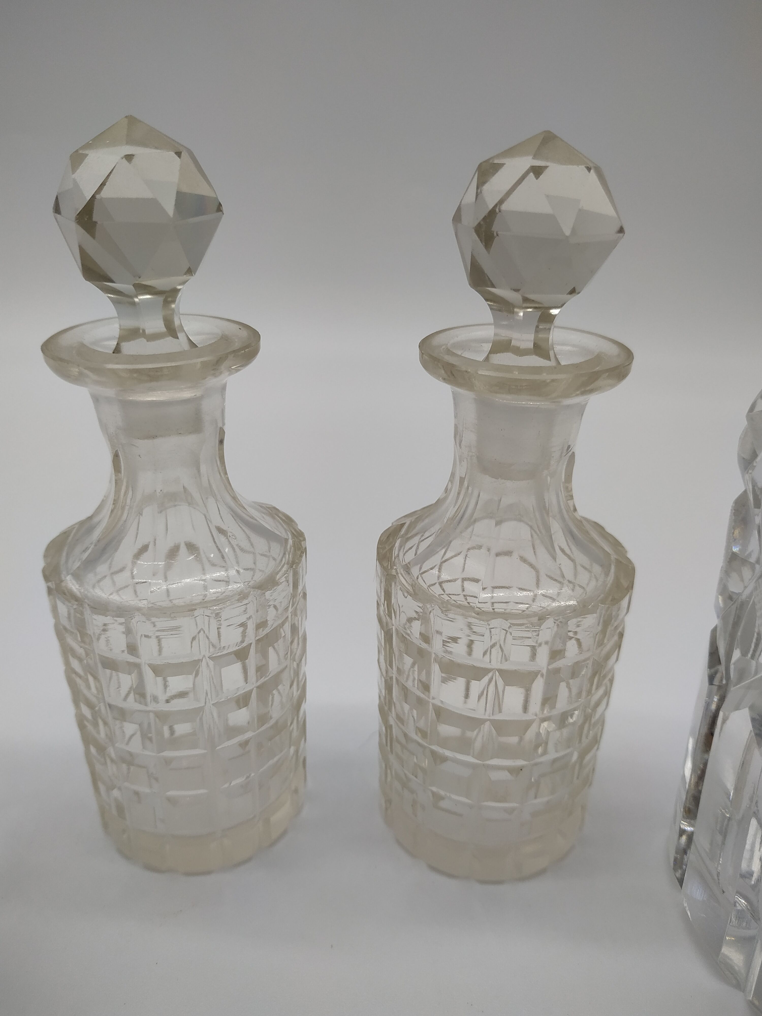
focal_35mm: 24
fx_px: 704
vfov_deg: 71.6
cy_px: 508
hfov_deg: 56.8
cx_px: 381
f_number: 1.9
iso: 100
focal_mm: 3.94
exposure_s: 1/594
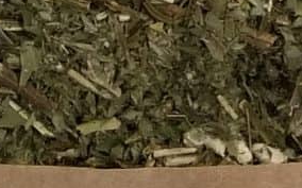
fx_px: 1637
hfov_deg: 10.5
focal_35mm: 199
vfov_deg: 5.9
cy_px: -464
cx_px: 121
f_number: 1.7
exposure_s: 1/24
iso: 250
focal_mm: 4.25
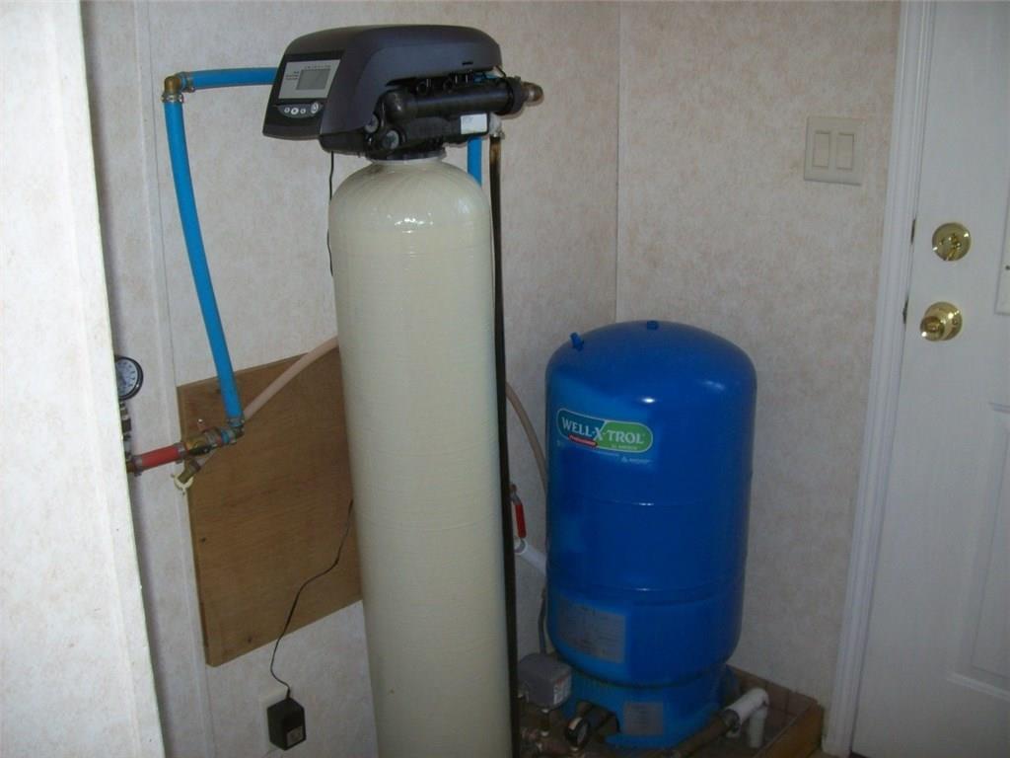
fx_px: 1050
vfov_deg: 39.7
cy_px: 379
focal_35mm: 36
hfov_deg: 51.4
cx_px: 505
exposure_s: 1/64
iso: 80
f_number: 2.7
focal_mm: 6
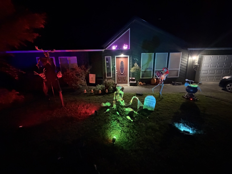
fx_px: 94
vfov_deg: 85.7
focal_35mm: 14
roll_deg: +1.6
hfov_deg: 102.1
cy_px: 87
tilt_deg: -12.0
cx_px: 116
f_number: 2.2
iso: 3200
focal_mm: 2.22
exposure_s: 1/30
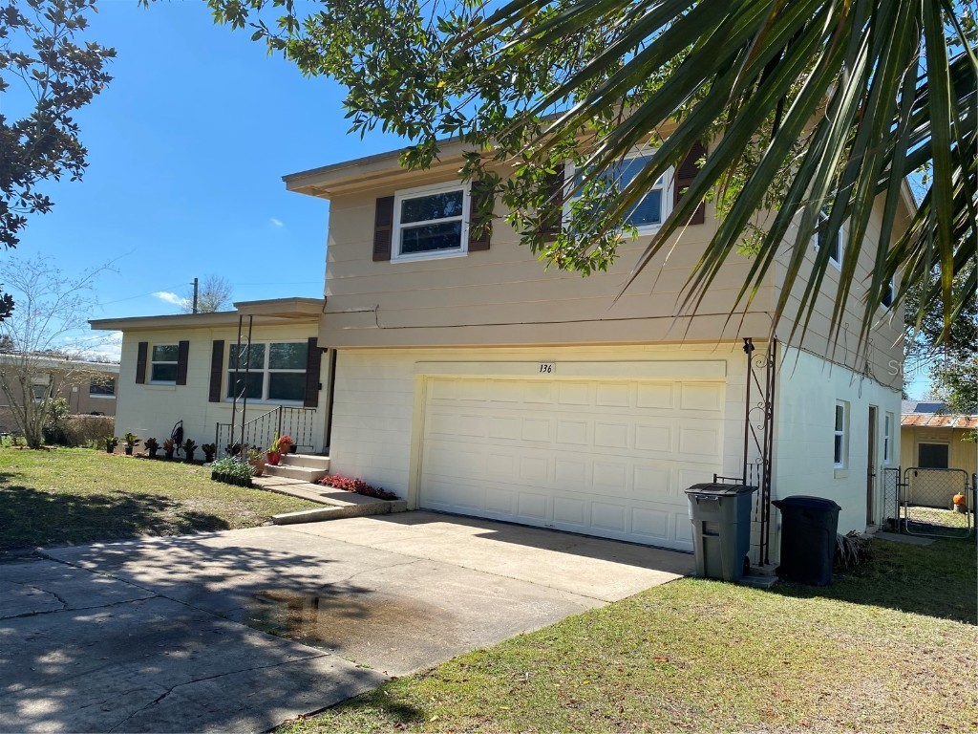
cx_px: 489
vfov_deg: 53.1
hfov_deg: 67.3
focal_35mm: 26
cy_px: 367
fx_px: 735
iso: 32
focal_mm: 4.25
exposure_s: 1/2268
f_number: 1.8
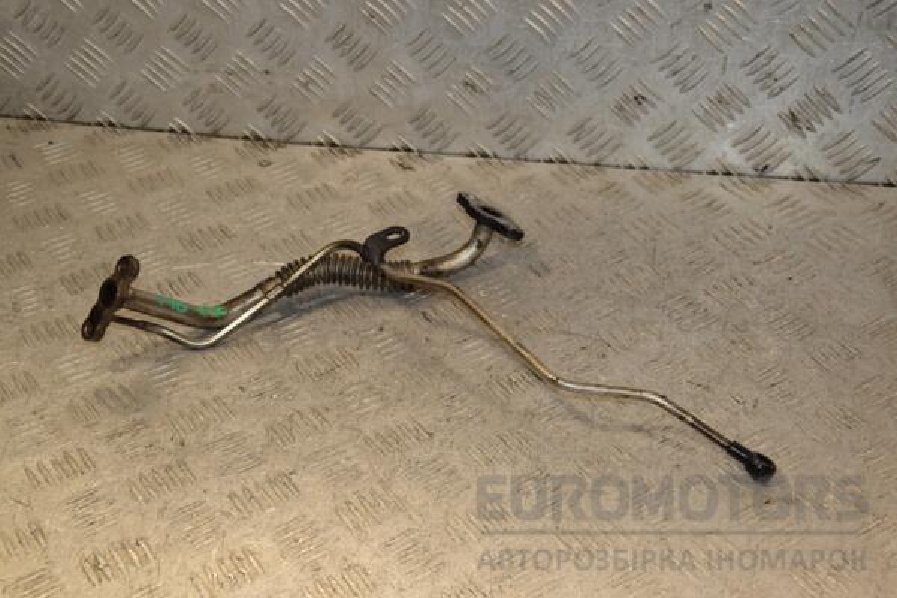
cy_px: 299
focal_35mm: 60
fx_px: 1495
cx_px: 448
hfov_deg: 33.4
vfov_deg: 22.6
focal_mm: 40
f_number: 6.3
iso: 800
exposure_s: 1/200
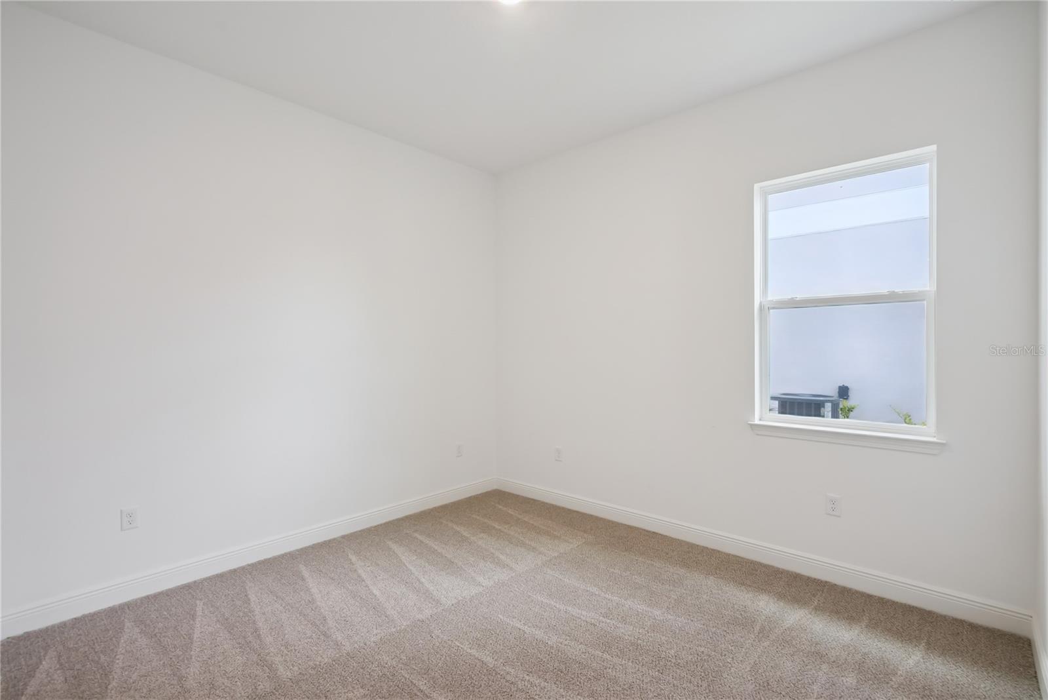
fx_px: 466
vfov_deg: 73.8
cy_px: 350
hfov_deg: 96.7
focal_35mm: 16
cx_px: 524
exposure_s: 1/50
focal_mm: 16
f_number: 8
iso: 640
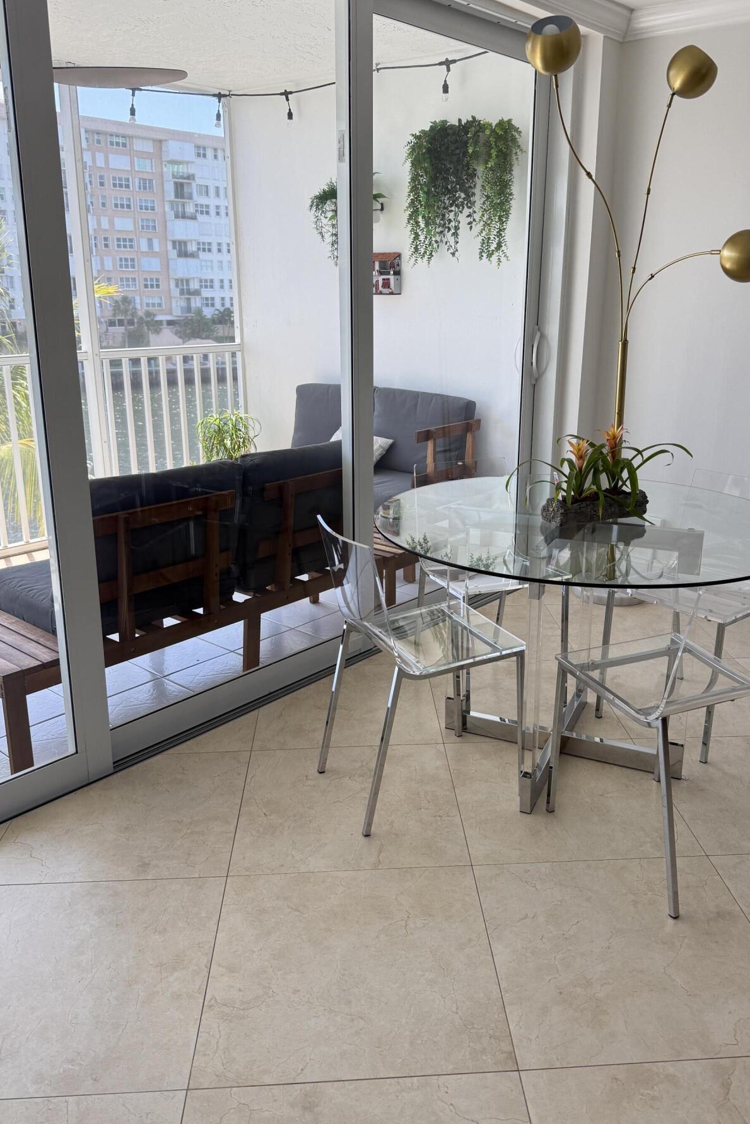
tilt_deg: -13.8
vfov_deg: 65.4
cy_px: 522
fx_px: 875
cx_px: 403
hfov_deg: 46.4
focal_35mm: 28
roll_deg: -0.8
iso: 100
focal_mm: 6.76
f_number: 1.78
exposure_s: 1/326
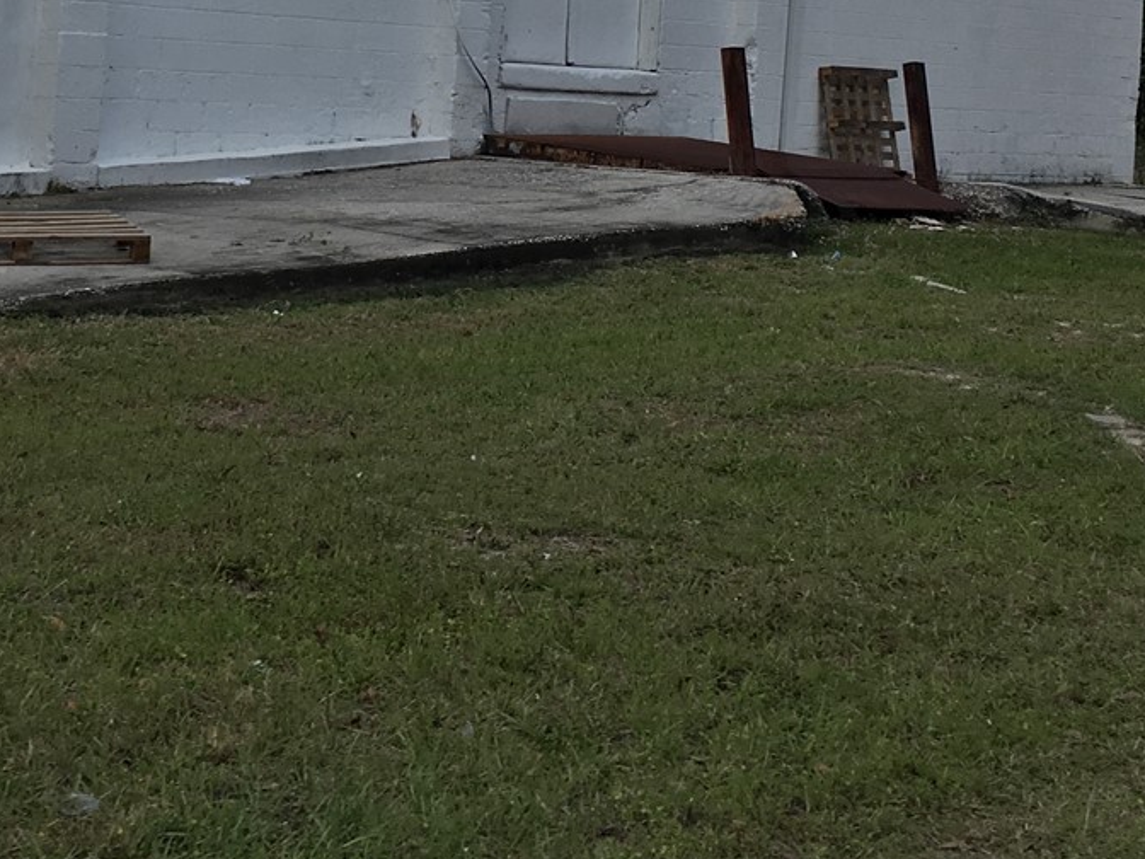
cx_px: 290
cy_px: -14
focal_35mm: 69
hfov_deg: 27.8
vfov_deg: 20.6
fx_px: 2282
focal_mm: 4.15
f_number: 2.2
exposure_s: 1/1115
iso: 25
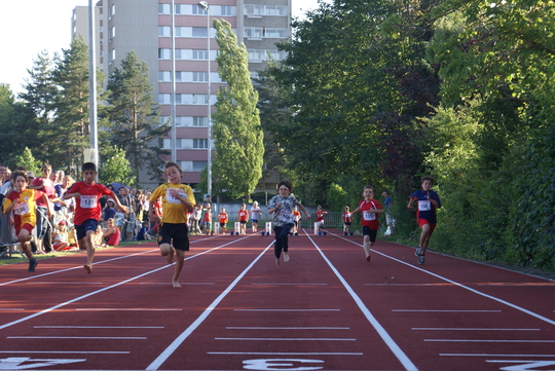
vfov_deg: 13.1
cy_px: 186
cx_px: 278
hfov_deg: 19.4
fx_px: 1620
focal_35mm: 105
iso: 320
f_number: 5.6
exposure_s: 1/250
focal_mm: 70
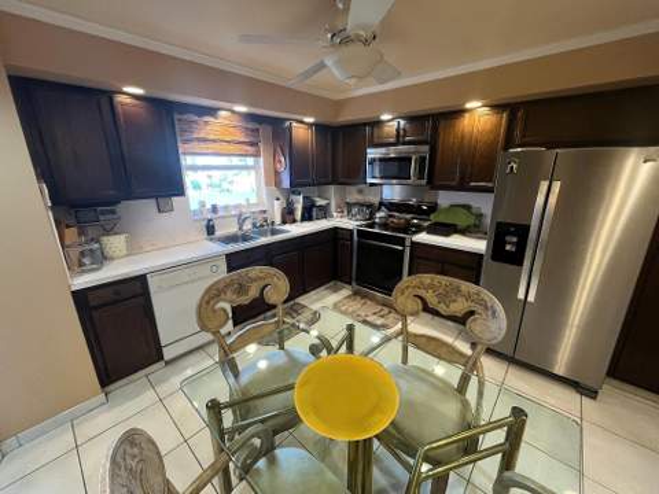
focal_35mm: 13
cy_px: 247
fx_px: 247
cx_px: 330
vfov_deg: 89.9
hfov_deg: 106.2
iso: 320
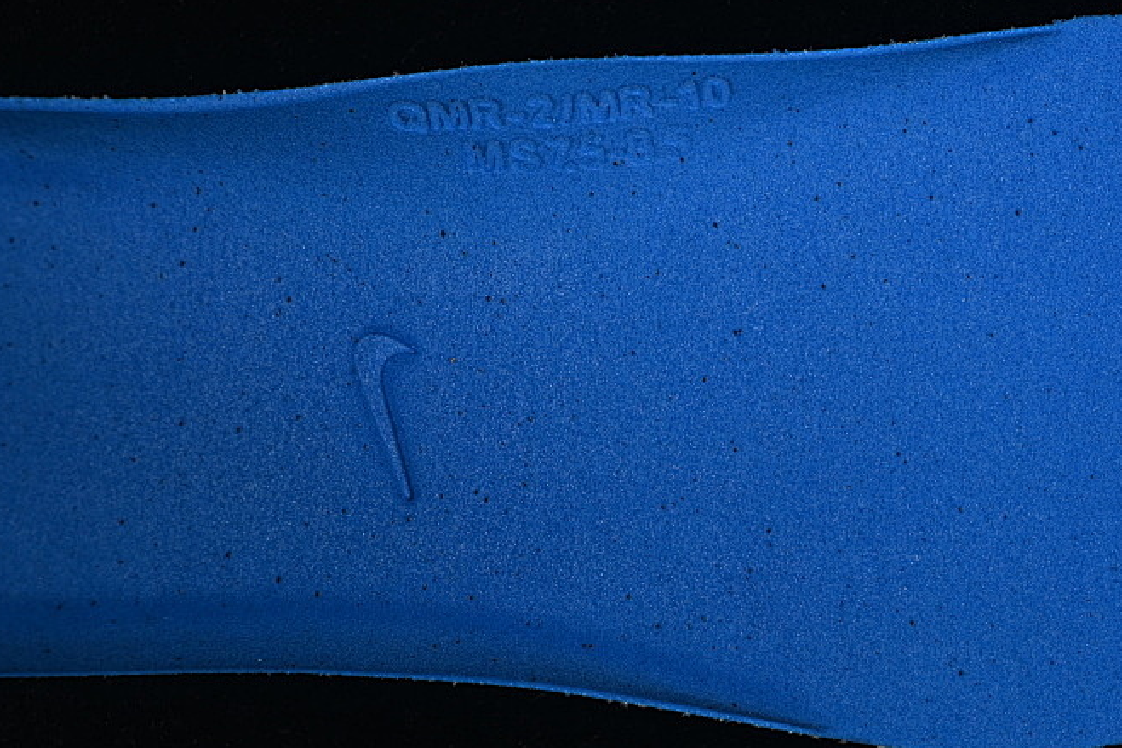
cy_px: 426
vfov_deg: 11.1
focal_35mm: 123
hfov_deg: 16.6
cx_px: 737
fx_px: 3832
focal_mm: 50
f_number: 7.1
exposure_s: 1/80
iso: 160
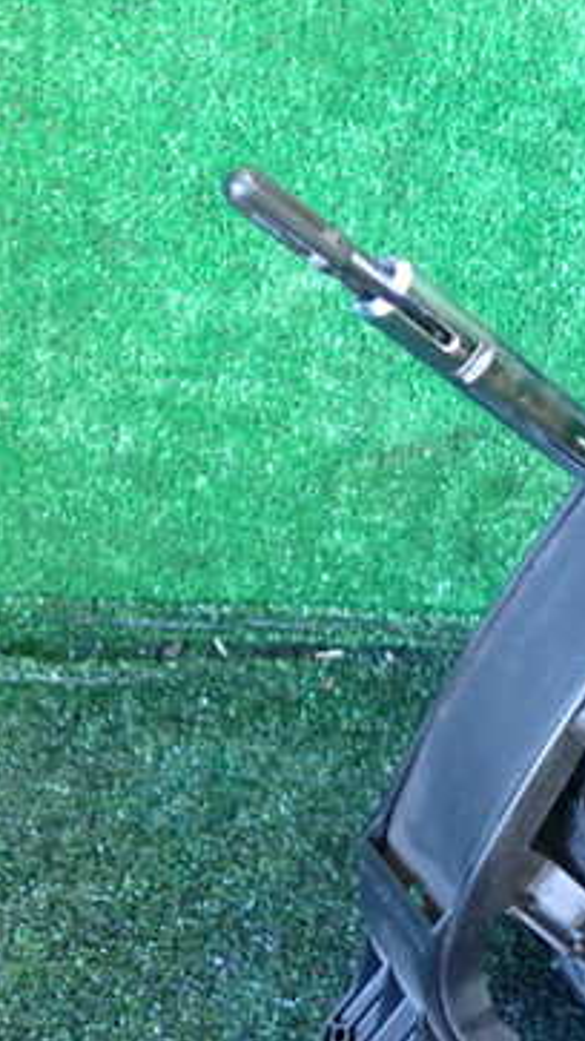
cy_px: 565
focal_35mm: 54
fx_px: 1490
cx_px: 697
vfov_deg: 38.5
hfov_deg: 20.8
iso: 640
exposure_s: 1/30
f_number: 2.3
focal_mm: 5.4
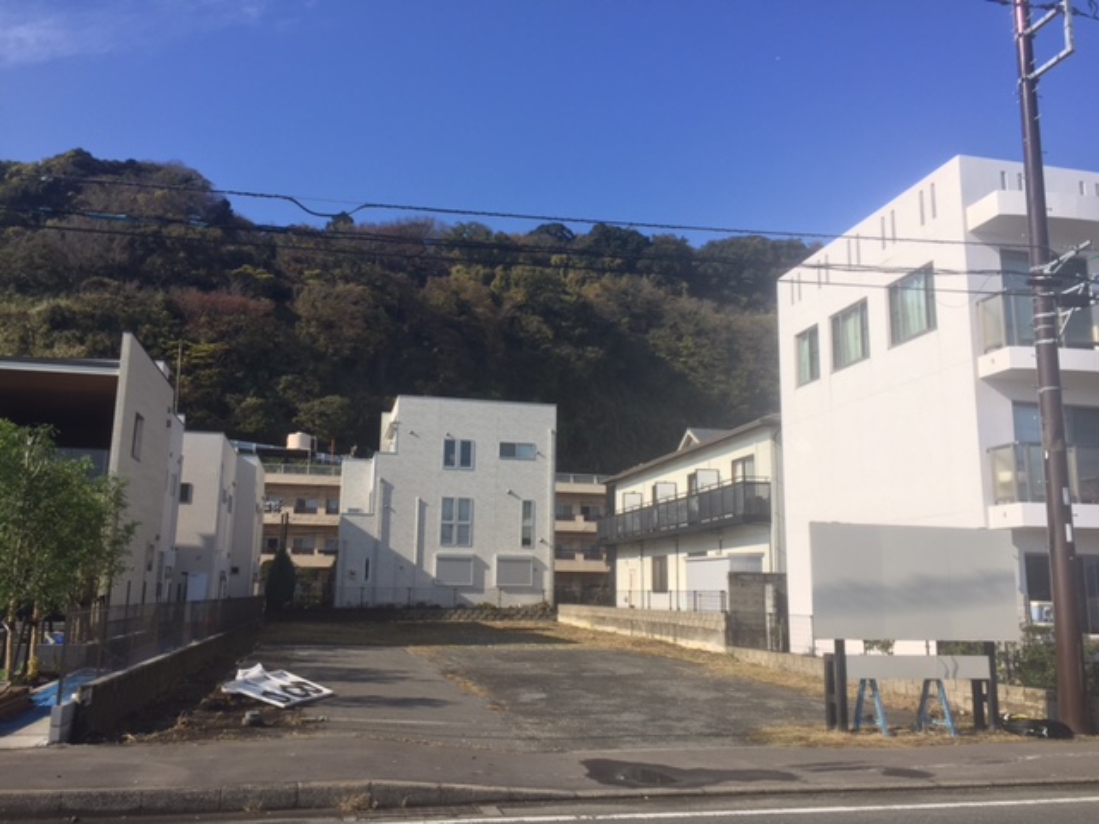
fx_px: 921
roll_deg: -0.6
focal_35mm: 29
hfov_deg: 61.7
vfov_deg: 48.2
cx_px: 550
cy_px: 412
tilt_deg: +10.3
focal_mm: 4.15
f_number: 2.2
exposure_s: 1/1883
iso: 32
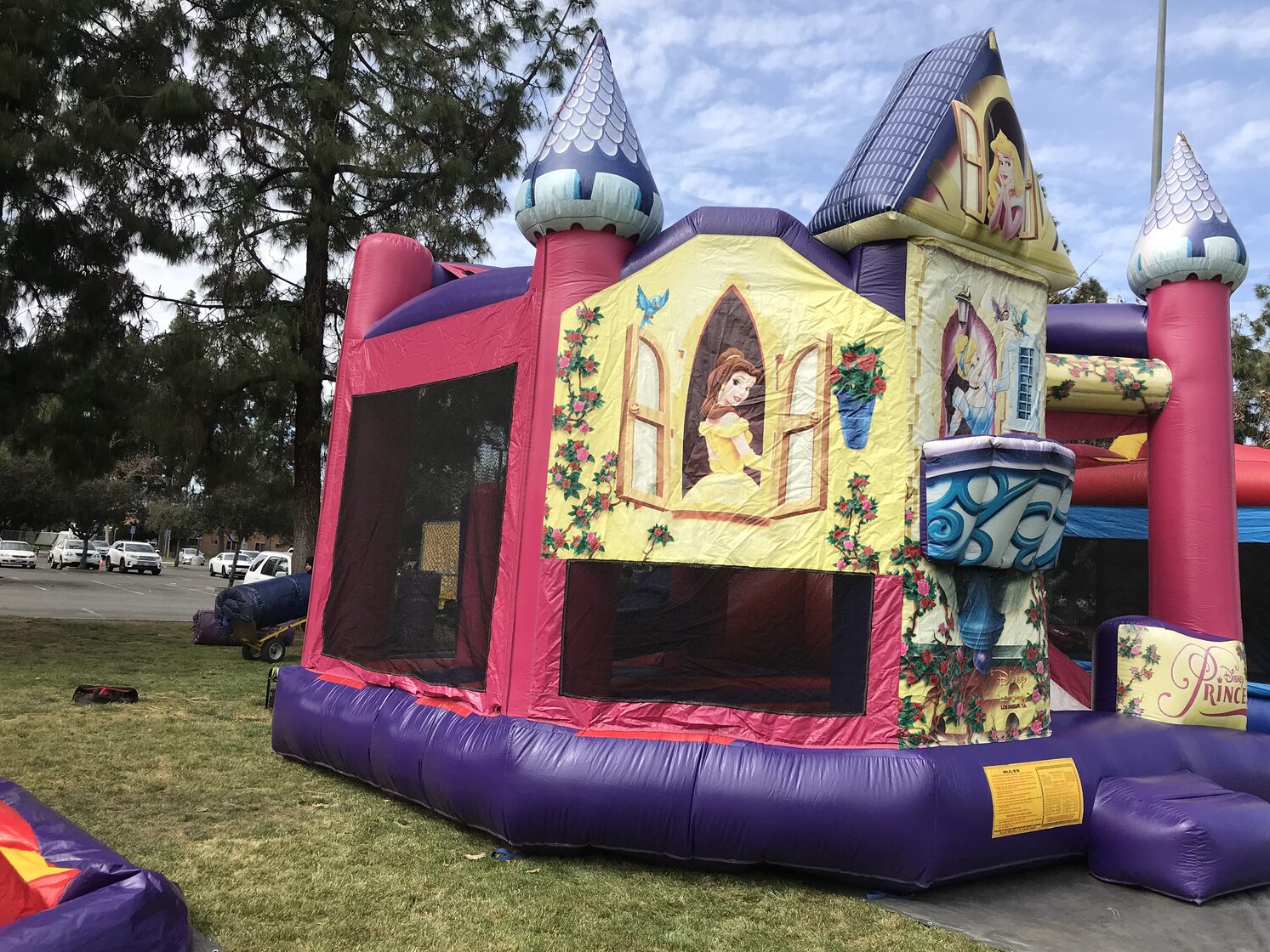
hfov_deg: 59.9
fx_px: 1101
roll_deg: -3.3
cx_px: 680
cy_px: 461
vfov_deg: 46.8
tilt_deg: +6.7
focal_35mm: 30
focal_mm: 3.99
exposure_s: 1/1742
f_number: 1.8
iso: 20
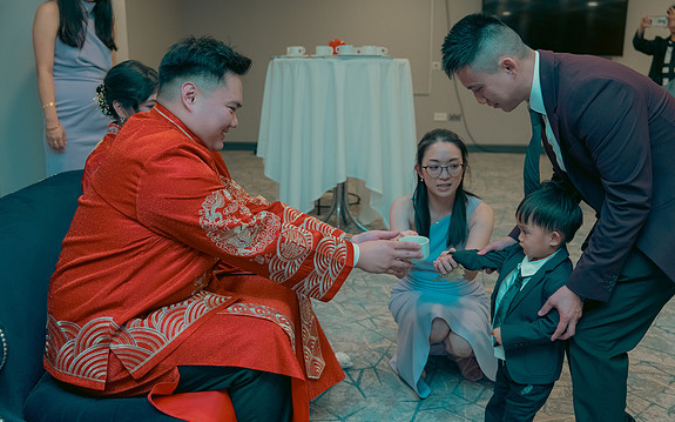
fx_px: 662
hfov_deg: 54.0
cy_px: 212
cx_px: 339
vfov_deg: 35.3
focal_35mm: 36
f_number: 3.5
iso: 2500
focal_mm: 35
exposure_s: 1/160
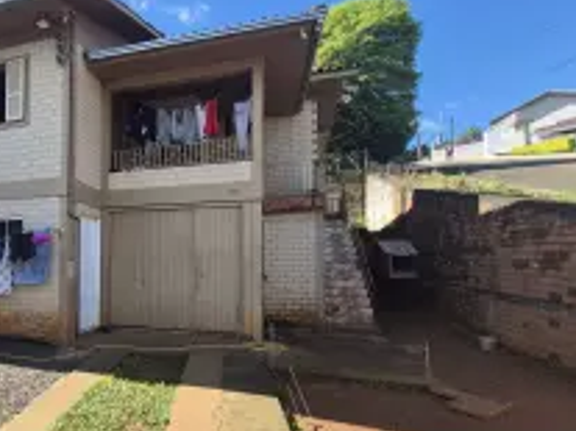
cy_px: 254
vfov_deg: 60.6
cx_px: 131
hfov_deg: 70.3
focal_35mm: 22
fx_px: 366
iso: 50
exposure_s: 1/872
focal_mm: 1.74
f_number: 2.2
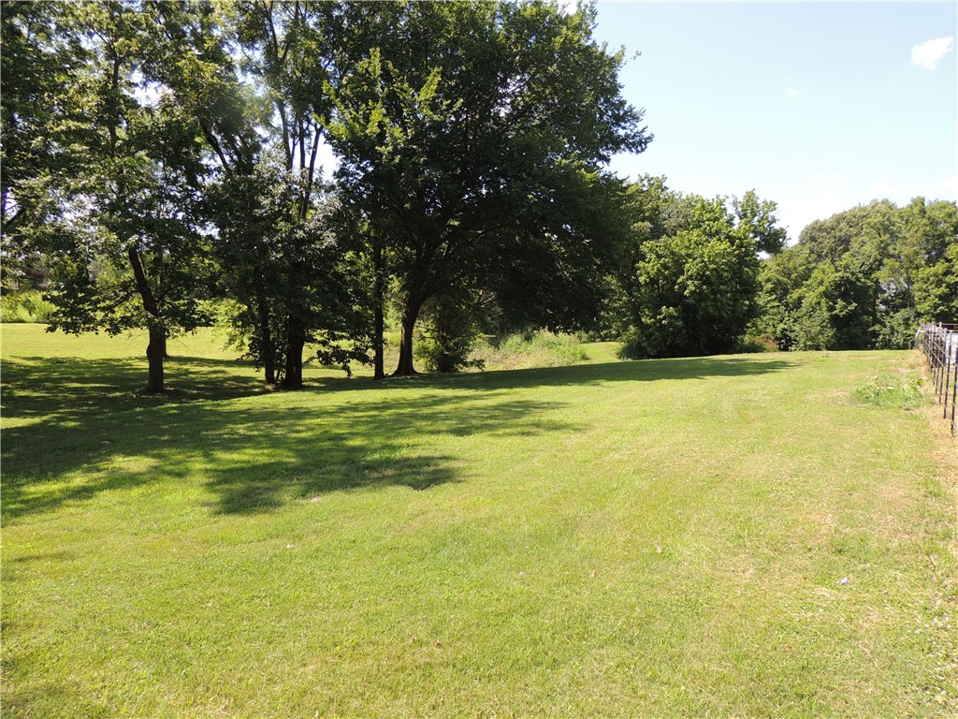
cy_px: 360
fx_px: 664
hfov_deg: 71.6
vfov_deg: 56.8
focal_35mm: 24
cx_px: 479
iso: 100
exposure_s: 1/500
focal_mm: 4.3
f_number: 3
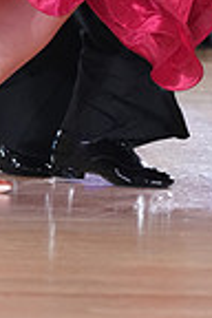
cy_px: -219
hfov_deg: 3.9
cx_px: 158
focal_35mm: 355
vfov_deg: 5.7
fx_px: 3136
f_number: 4
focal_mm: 88
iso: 4000
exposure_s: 1/500
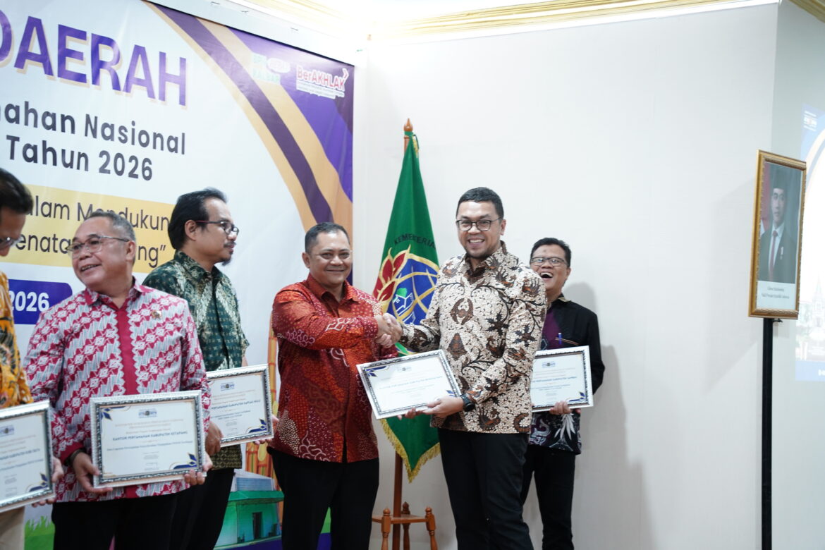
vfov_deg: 19.5
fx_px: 1604
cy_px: 275
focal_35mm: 70
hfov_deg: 28.8
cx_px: 412
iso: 1600
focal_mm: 70
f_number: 2.8
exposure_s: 1/100
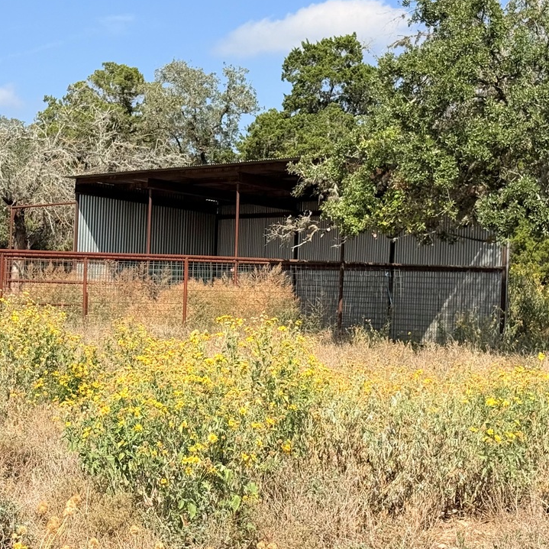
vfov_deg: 20.4
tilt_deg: +0.9
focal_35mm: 85
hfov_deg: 20.4
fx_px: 1525
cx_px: 230
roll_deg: -3.0
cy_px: 273
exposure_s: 1/5208
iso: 64
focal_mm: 6.76
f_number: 1.78
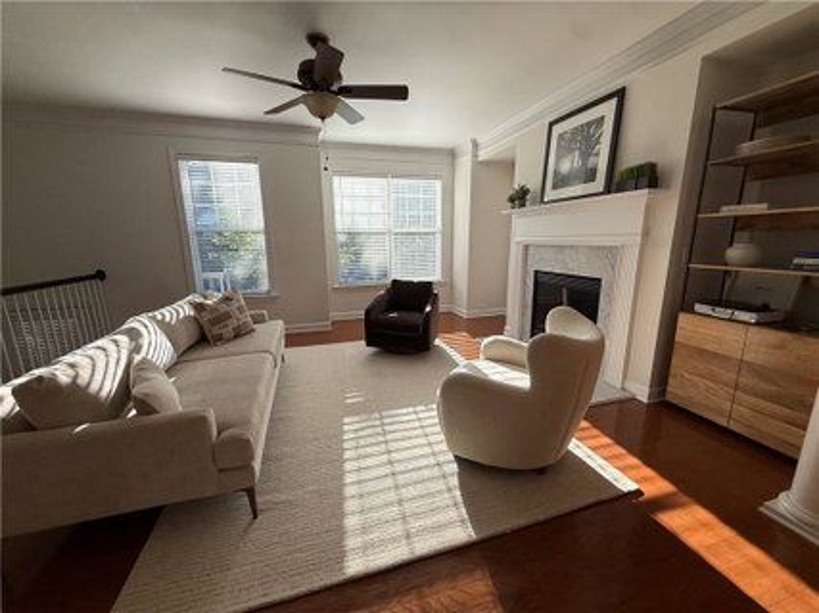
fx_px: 331
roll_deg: +0.5
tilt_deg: -11.5
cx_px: 410
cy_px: 306
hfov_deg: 102.1
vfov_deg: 85.6
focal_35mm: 14
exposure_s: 1/328
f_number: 2.2
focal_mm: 2.22
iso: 64
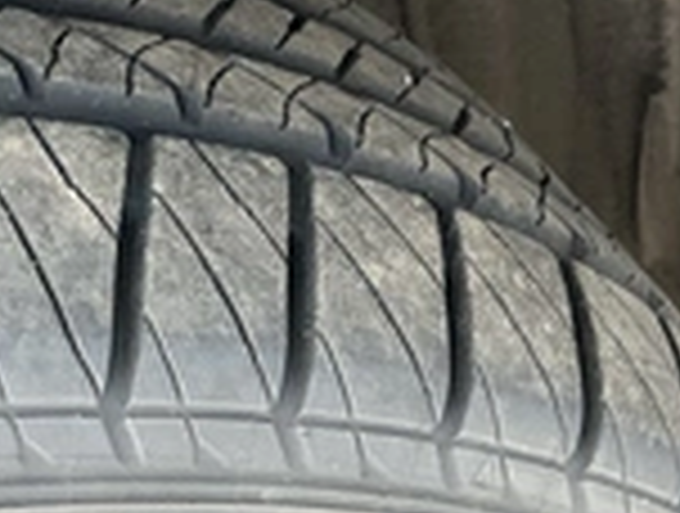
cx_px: 90
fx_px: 1457
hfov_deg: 25.6
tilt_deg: -48.5
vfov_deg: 19.9
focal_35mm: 74
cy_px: 320
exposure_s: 1/122
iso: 50
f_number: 1.8
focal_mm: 3
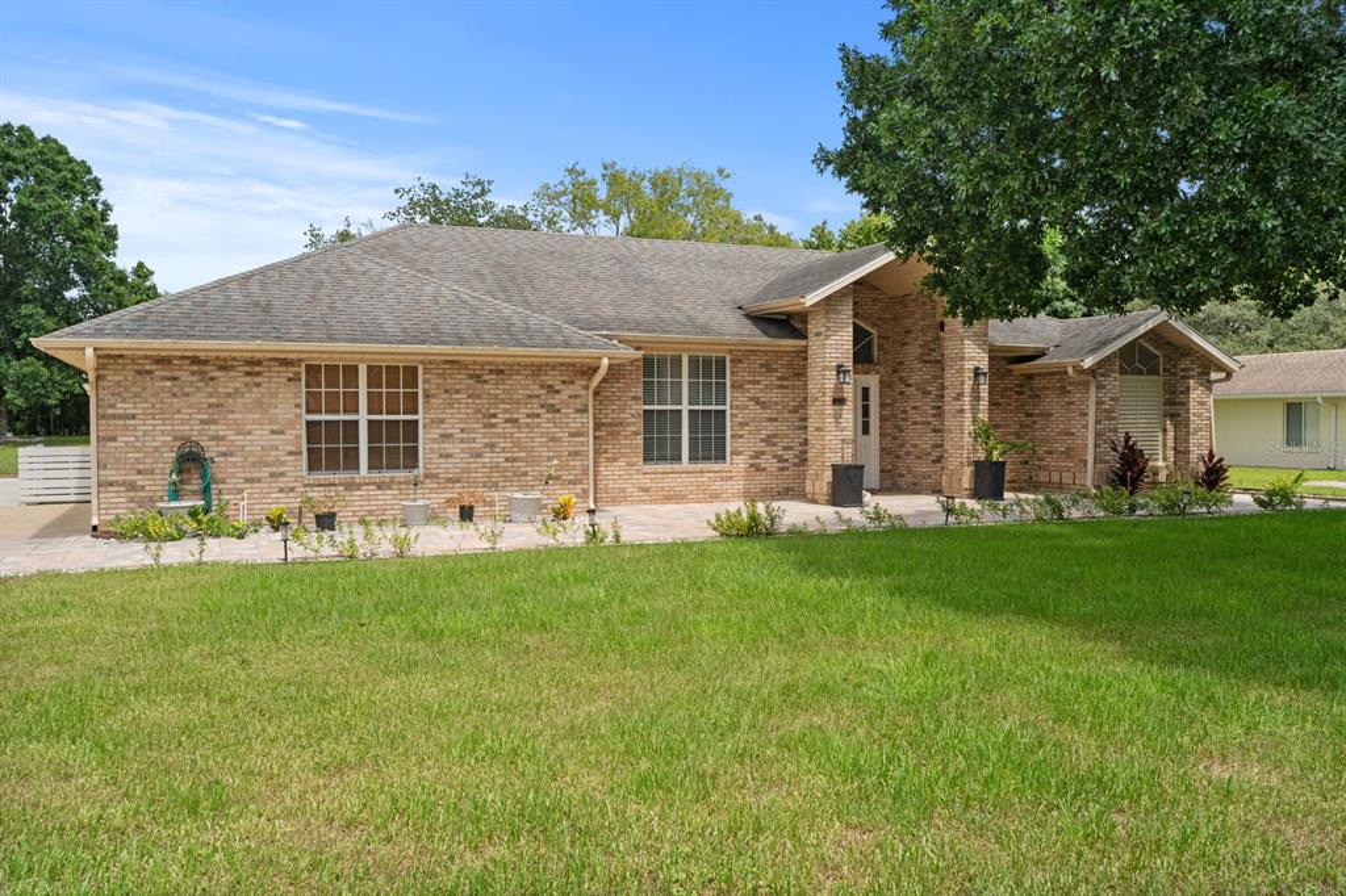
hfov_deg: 65.5
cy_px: 448
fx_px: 1046
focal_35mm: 28
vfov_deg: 46.4
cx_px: 673
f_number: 9
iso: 800
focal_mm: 28
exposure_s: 1/400
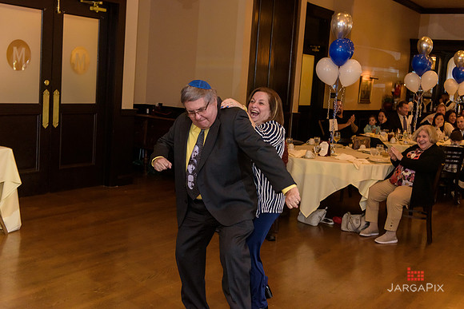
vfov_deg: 28.1
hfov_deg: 41.1
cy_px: 154
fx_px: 619
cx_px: 232
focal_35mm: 48
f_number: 3.2
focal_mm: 48
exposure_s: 1/125
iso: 1600
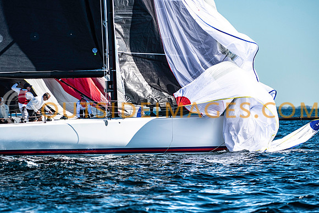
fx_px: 3227
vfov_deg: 3.8
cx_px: 160
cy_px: 106
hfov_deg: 5.7
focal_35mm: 364
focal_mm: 240
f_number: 5
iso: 320
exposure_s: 1/2500
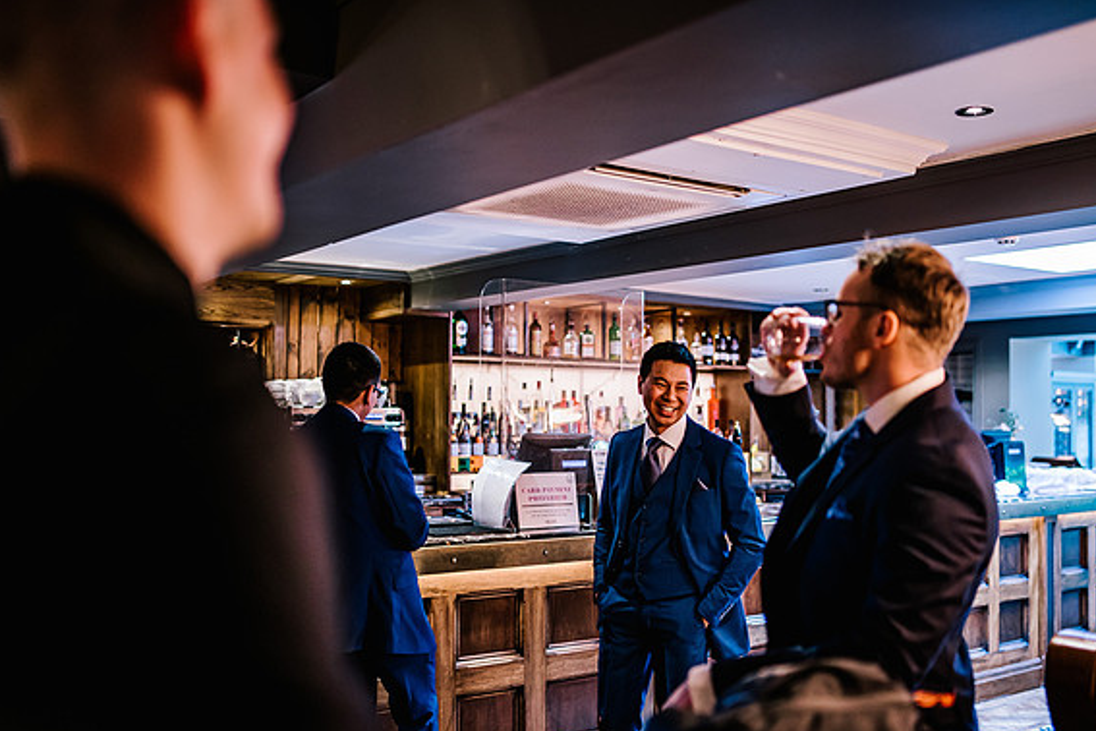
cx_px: 557
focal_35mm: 37
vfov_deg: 35.9
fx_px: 1126
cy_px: 370
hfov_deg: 51.9
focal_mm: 35
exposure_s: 1/250
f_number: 1.4
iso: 1000
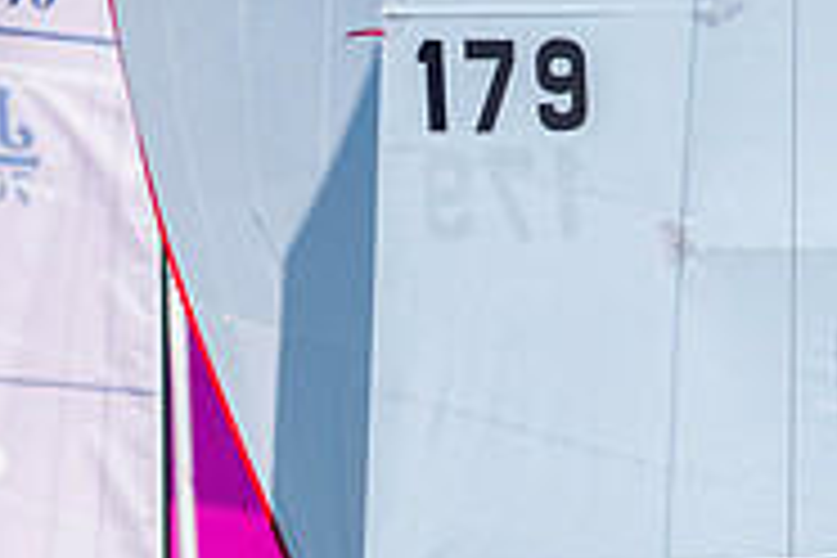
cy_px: 790
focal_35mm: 1401
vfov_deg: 1.0
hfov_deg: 1.5
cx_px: 428
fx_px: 32571
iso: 200
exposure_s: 1/3200
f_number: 5
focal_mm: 300
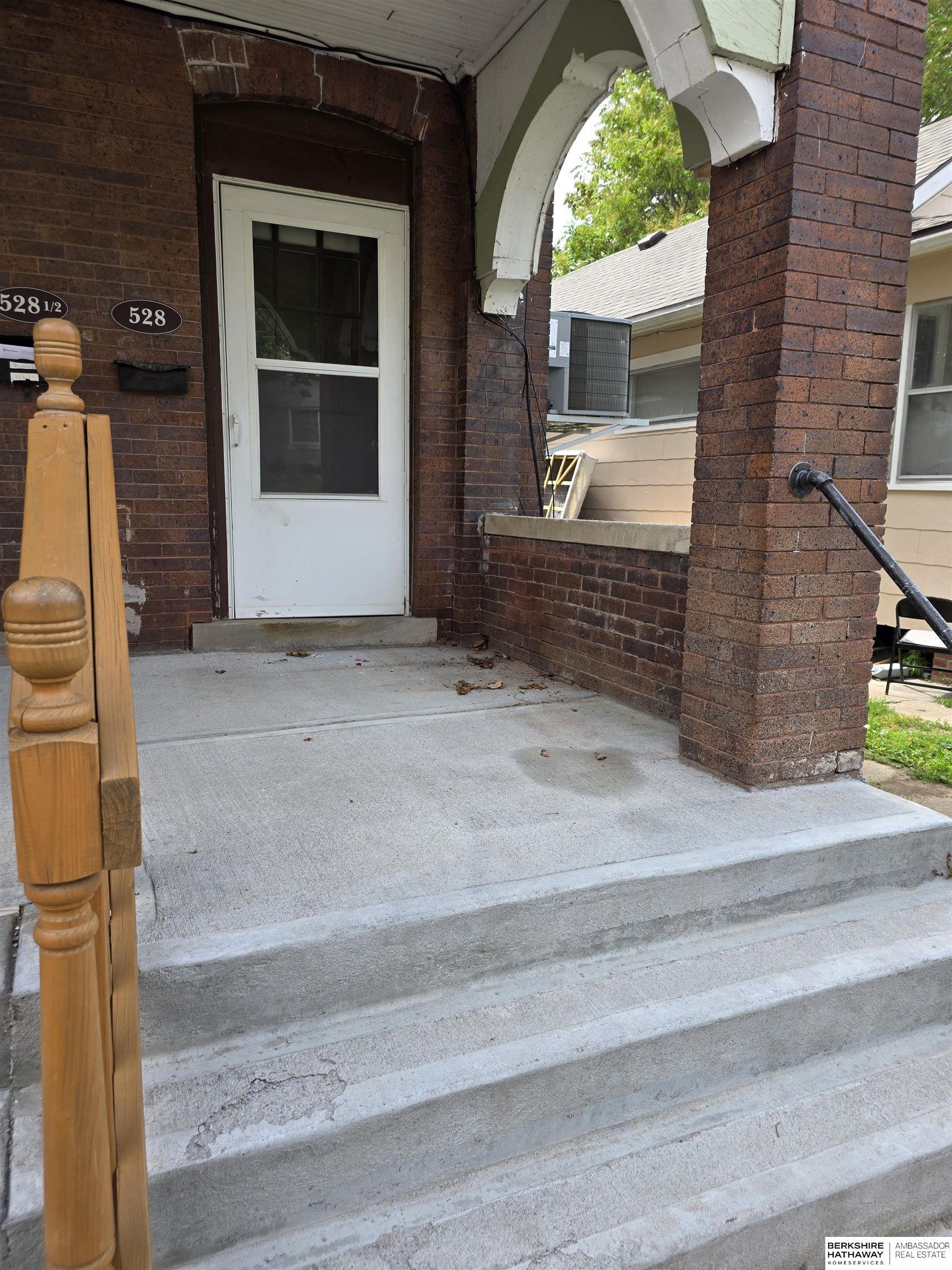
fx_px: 843
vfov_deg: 73.9
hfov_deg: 58.9
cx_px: 476
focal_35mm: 23
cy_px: 635
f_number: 1.7
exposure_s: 1/1262
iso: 80
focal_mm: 6.3
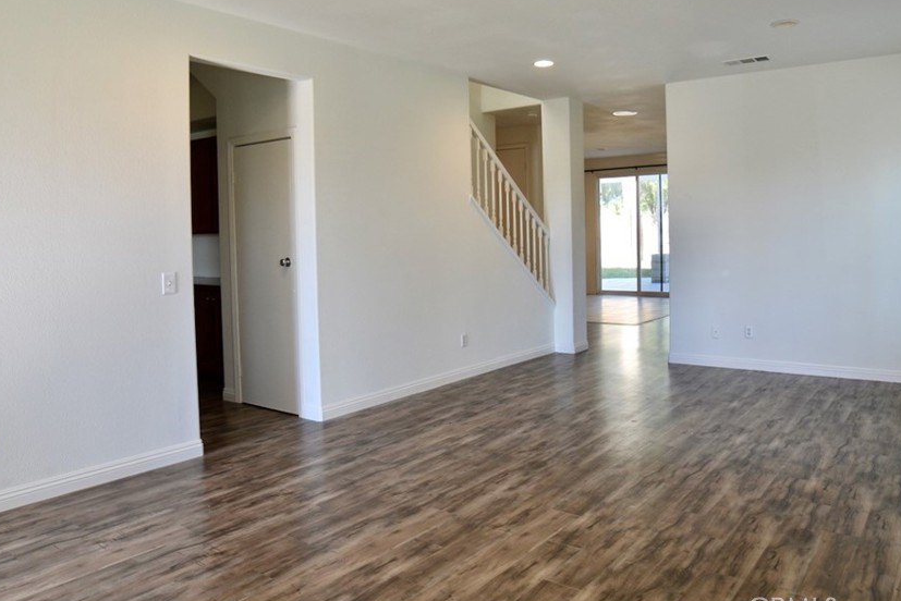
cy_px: 251
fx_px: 651
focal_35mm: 26
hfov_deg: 69.3
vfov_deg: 49.4
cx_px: 478
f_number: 5
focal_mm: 14
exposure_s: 1/100
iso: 400
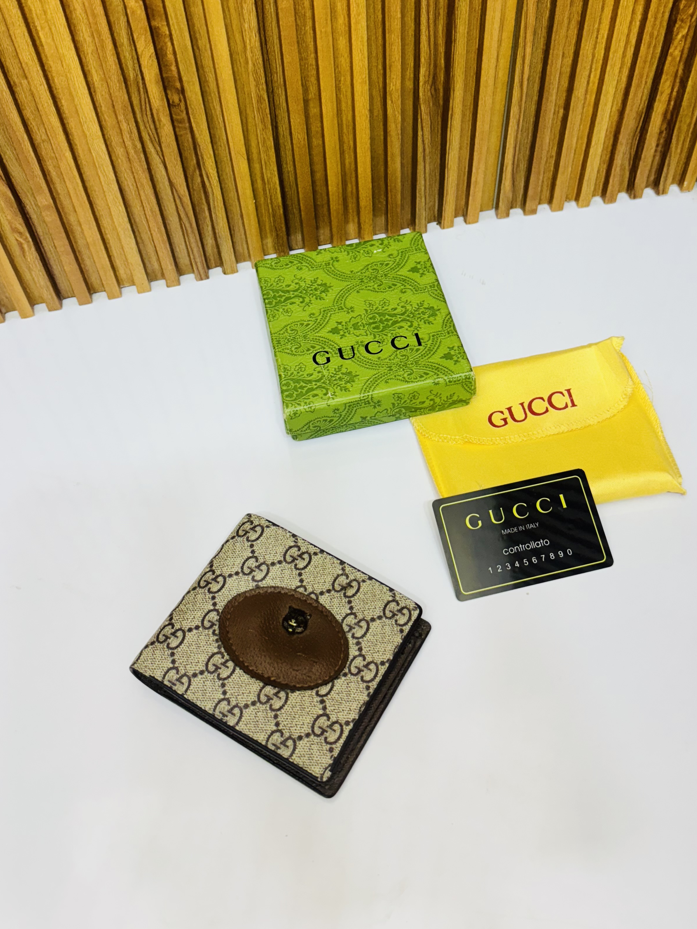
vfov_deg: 55.0
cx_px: 380
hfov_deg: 42.9
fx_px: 886
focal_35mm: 33
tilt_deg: -50.4
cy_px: 376
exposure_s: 1/100
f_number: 1.6
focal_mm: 5.96
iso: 125
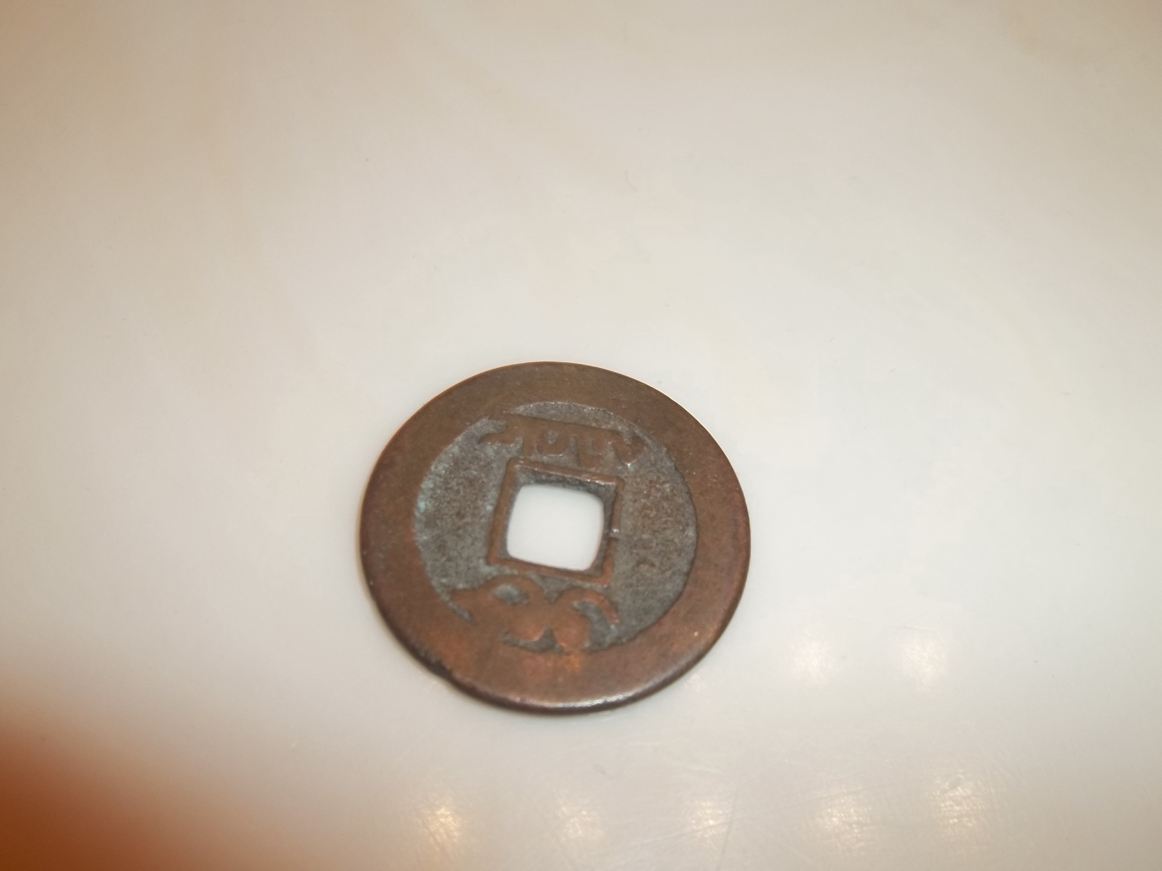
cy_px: 436
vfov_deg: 42.9
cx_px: 581
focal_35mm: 33
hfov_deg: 55.4
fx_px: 1108
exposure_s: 1/30
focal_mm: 5.9
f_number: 3.3
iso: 64
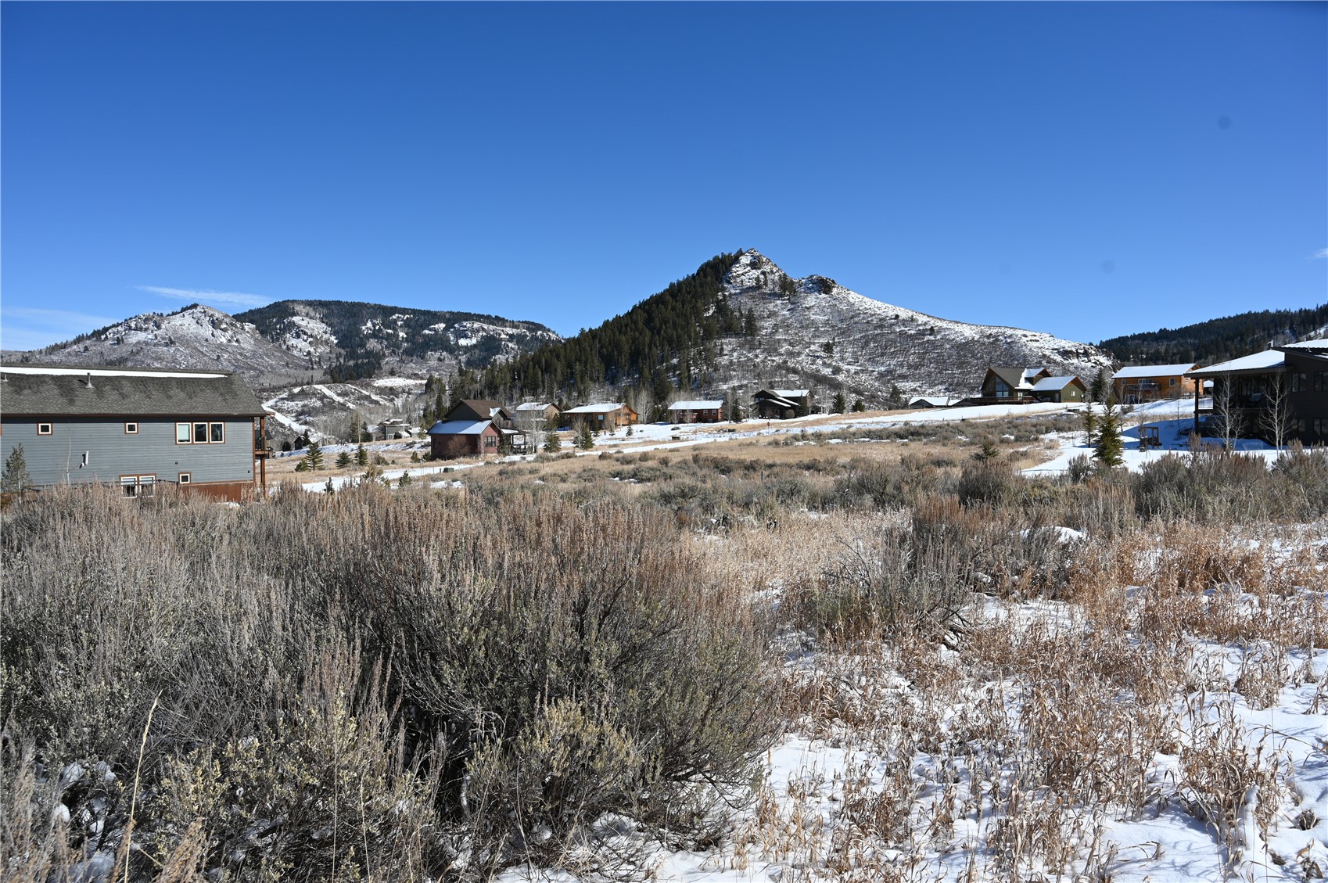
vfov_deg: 53.0
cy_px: 442
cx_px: 664
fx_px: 885
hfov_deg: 73.8
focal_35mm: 24
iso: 100
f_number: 8
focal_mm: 24
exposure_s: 1/500
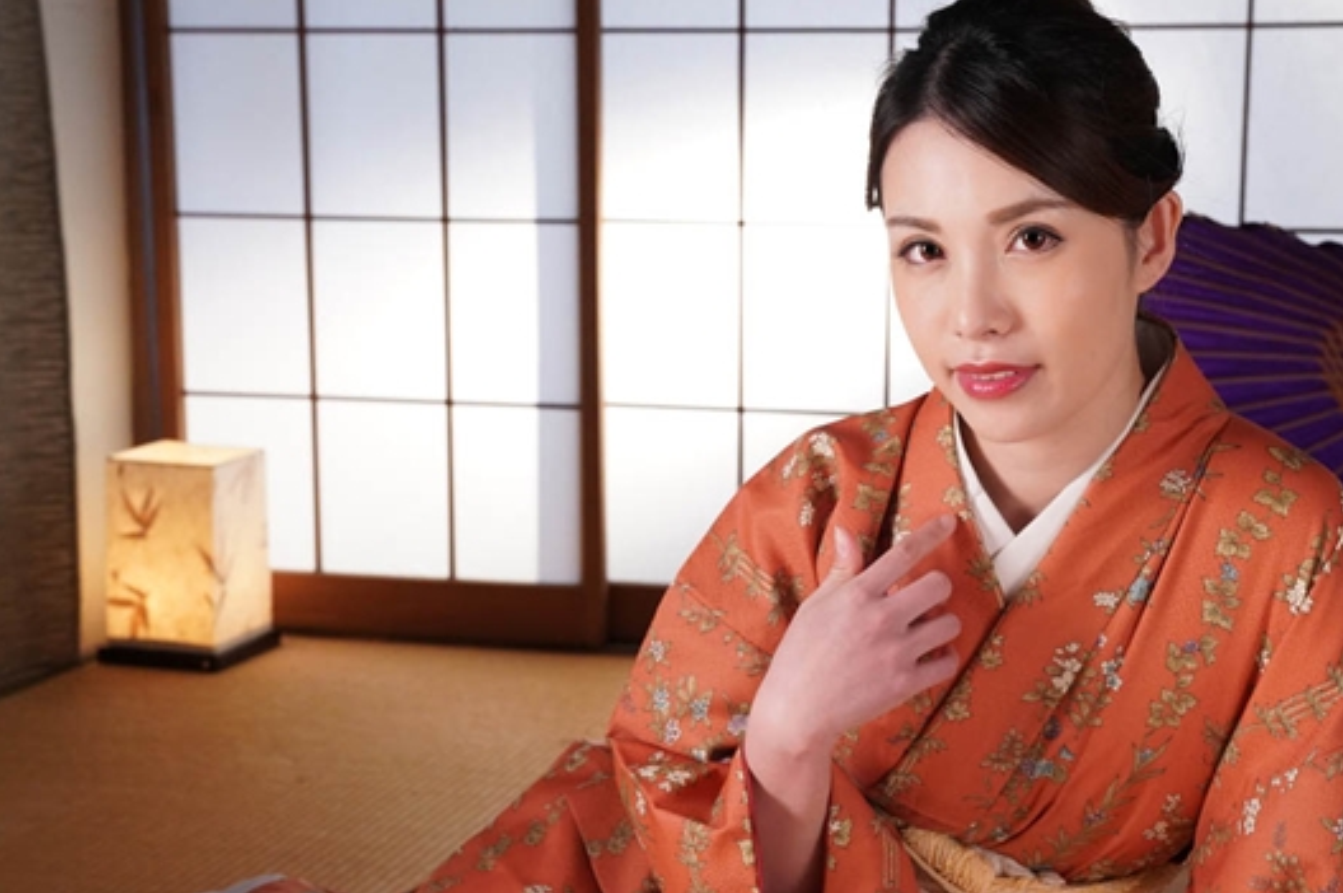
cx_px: 778
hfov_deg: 32.8
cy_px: 481
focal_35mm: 61
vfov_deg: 22.2
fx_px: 2273
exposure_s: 1/100
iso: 4000
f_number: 5.6
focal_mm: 46
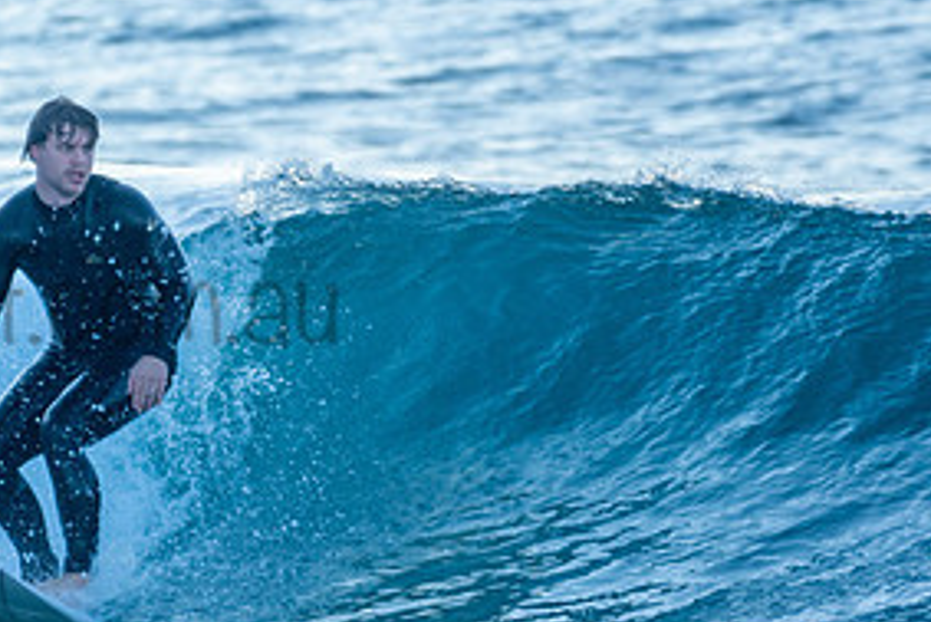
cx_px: 22
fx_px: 41526
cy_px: 247
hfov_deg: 1.3
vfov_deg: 0.9
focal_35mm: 1605
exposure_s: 1/320
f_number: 5.6
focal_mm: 500
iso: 140
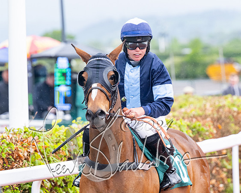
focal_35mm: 353
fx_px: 2517
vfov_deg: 4.4
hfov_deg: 5.5
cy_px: 120
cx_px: 140
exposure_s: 1/500
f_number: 5
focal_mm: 210
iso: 1000
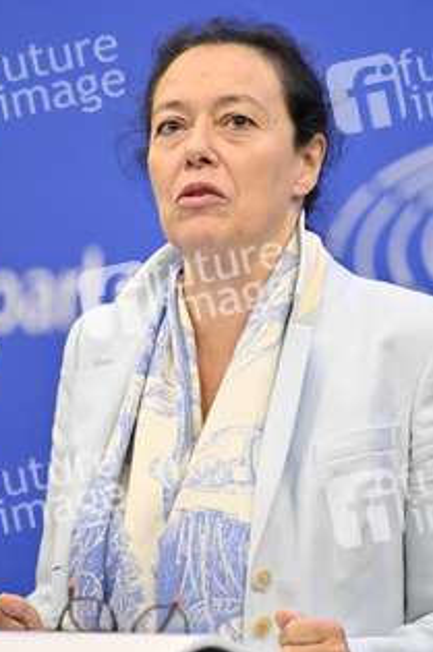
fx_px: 4254
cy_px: 395
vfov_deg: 8.8
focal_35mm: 235
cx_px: 244
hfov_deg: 5.8
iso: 5000
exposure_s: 1/800
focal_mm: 185
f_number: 2.8
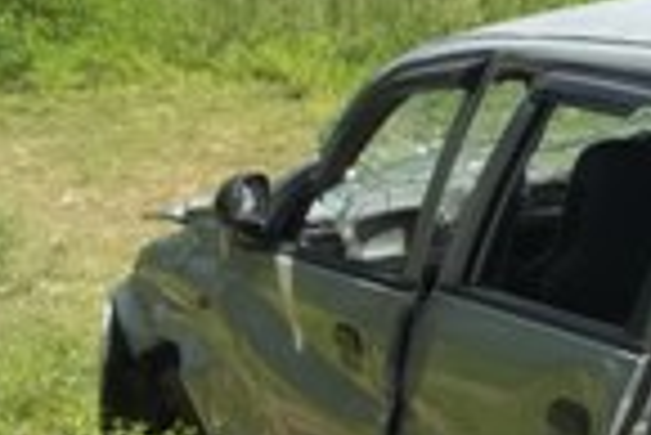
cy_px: 417
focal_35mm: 103
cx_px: 732
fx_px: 1864
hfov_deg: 18.9
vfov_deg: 13.2
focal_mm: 5.7
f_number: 8.8
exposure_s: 1/100
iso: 64
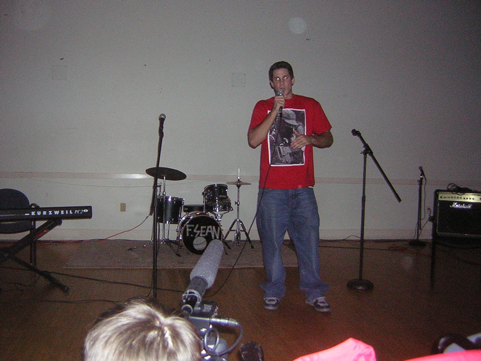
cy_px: 180
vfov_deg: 39.7
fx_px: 500
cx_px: 240
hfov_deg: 51.4
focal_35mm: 36
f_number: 2.6
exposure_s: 1/60.1
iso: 200
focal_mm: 4.7
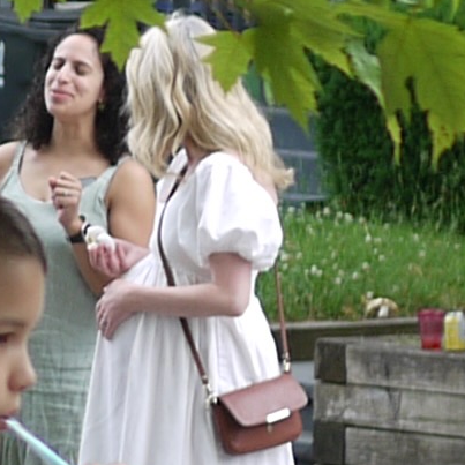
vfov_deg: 5.0
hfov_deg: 4.8
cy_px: 159
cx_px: -916
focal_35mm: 351
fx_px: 5334
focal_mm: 20
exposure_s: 1/160
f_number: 1.7
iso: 100
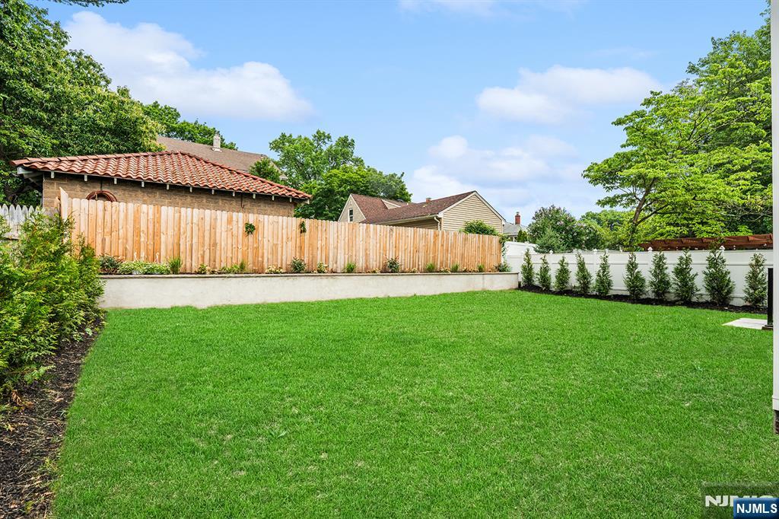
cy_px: 260
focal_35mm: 16
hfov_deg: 96.8
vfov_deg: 73.7
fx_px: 346
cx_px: 390
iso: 100
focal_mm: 16
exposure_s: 1/20
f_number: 8
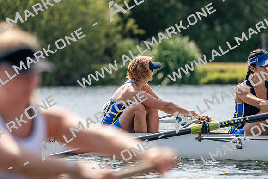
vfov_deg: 3.5
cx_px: 134
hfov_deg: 5.3
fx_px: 2911
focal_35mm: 391
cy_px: 90
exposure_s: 1/1600
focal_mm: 391
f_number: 6.3
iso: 320
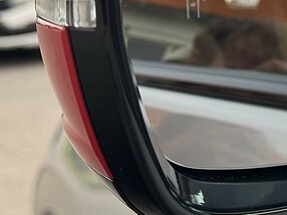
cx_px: 235
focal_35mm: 92
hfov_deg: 21.0
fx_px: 762
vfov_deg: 15.8
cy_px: 20
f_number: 1.78
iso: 50
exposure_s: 1/121
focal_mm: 6.76
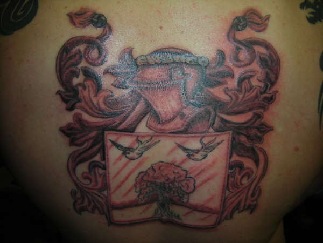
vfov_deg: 37.7
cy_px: 122
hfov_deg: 49.0
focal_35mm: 38
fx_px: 355
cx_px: 162
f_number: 3.2
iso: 50
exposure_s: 1/60.1
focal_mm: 6.3
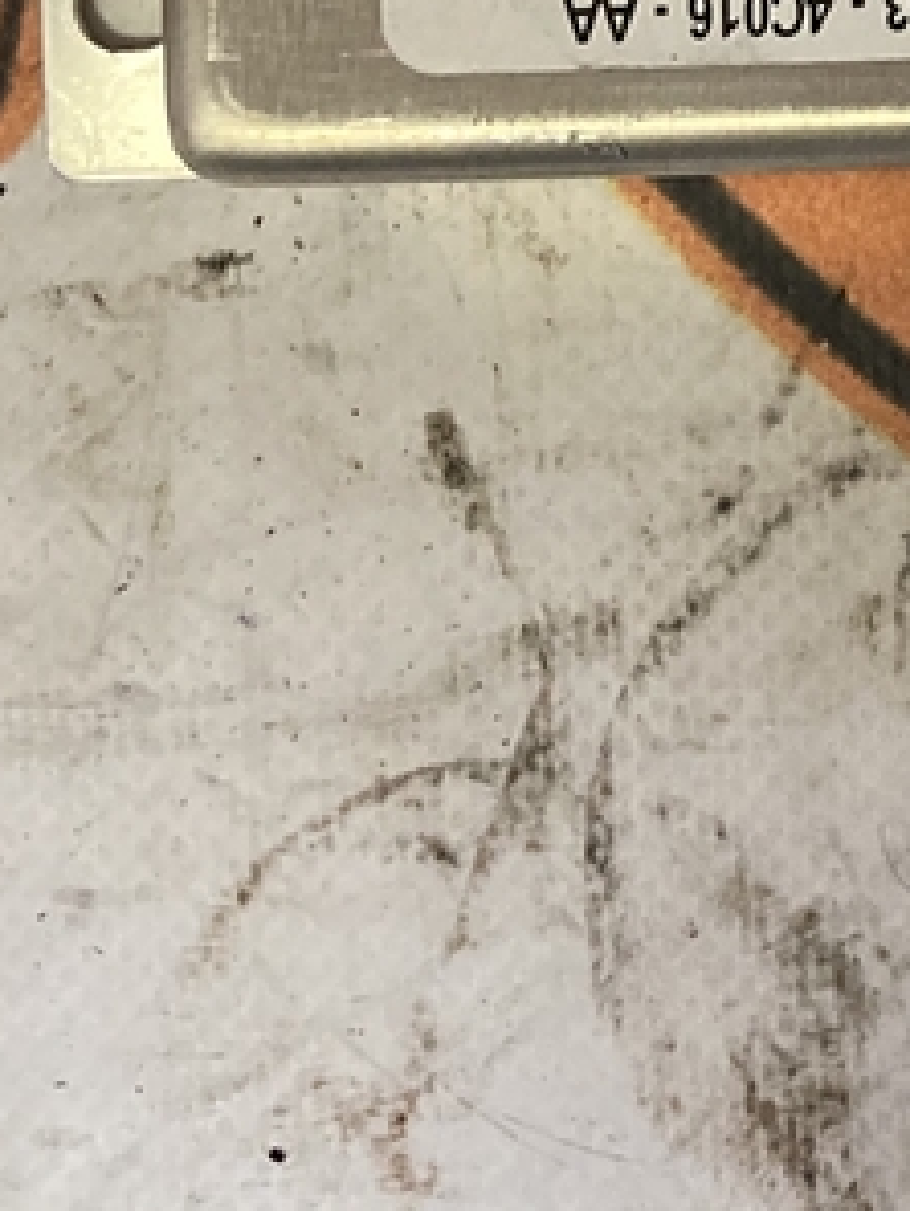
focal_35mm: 113
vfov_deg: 16.2
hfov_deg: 12.3
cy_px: -518
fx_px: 3958
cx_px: 1498
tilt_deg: -84.2
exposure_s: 1/50
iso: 250
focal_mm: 3.99
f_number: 1.8
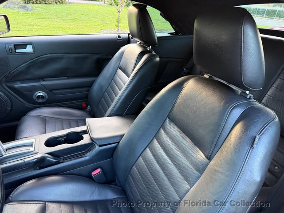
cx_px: 142
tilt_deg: -26.5
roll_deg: -5.0
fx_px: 197
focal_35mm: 24
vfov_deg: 56.8
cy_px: 106
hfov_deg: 71.6
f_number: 1.78
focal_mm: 6.76
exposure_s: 1/60
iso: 200
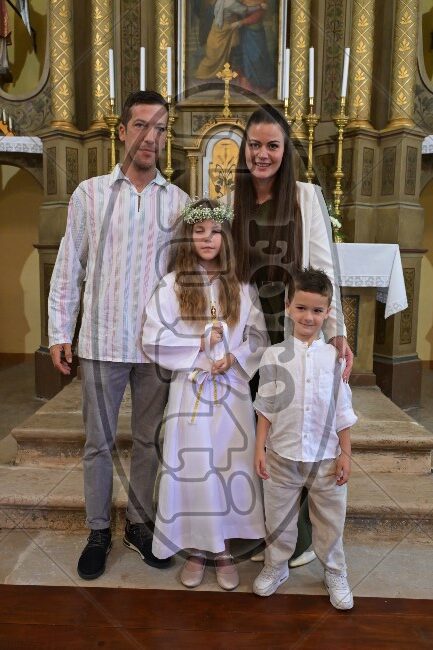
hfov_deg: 43.6
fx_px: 541
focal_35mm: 30
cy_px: 325
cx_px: 216
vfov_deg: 61.9
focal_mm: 30
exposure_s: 1/125
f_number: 5
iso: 5000
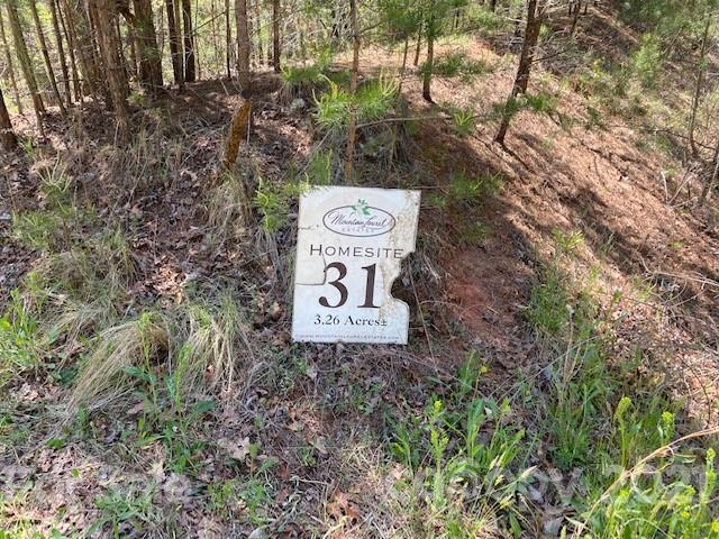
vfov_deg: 53.1
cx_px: 360
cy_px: 270
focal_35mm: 26
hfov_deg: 67.3
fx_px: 540
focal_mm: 4.25
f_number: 1.8
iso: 32
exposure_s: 1/251
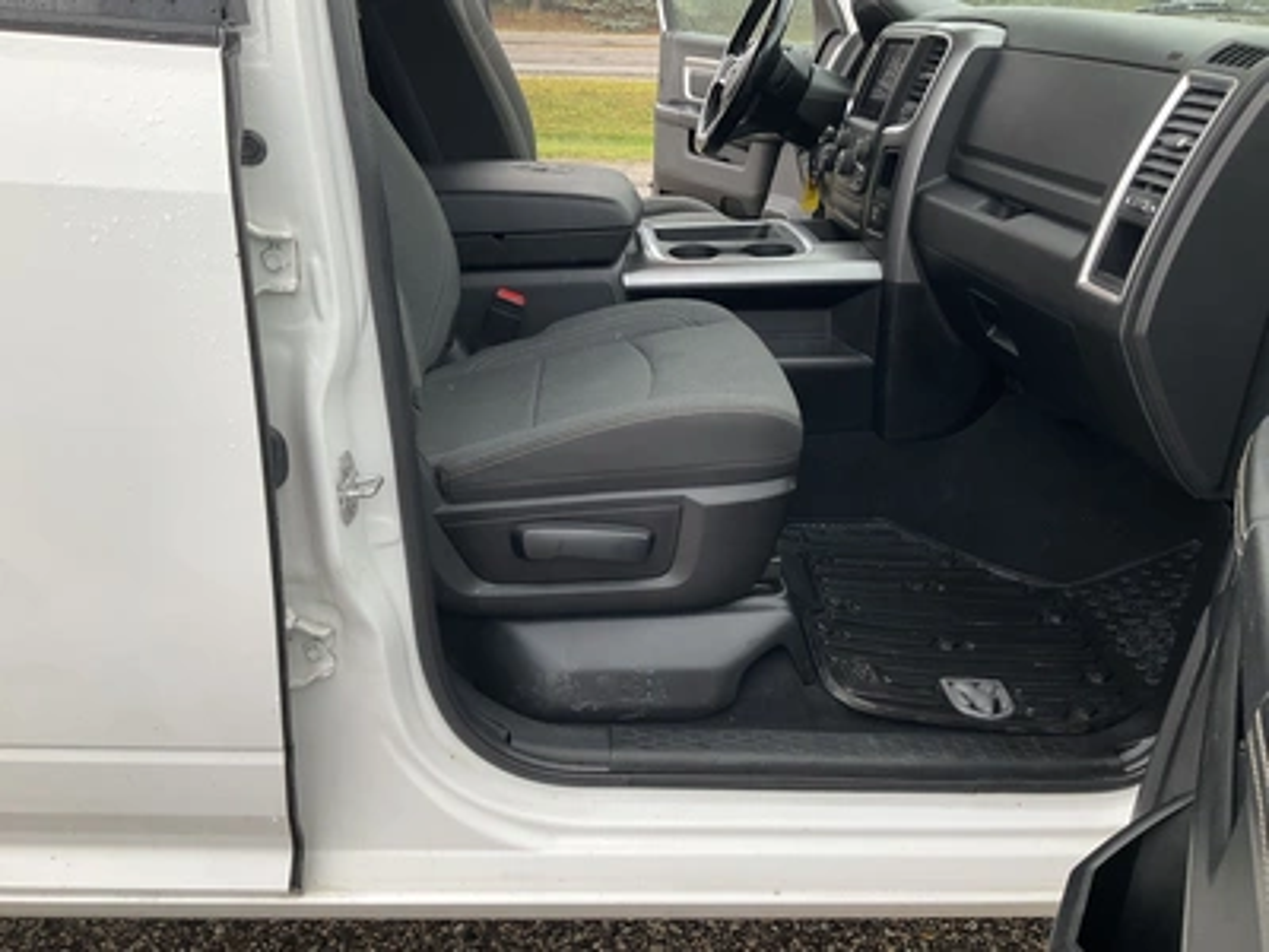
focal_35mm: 29
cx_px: 634
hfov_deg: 61.7
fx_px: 1063
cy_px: 476
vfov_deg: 48.2
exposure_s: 1/122
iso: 50
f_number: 1.8
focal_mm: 3
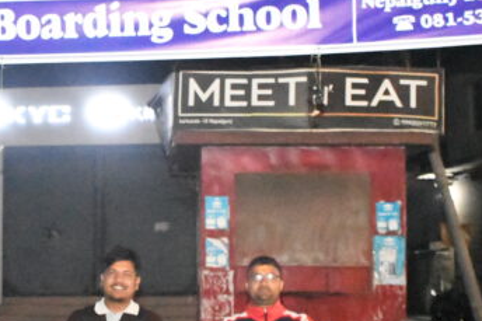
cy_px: 227
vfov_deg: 17.9
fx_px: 1017
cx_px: 129
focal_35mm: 76
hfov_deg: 26.4
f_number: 3.8
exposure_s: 1/100
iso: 51200
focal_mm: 23
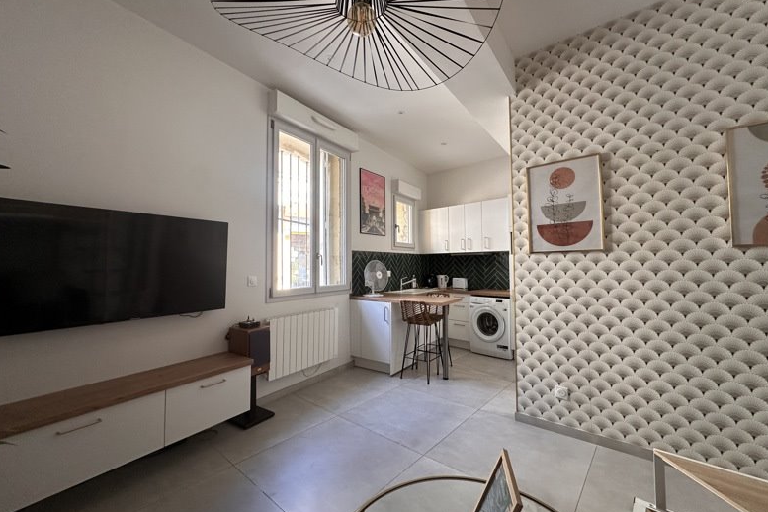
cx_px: 385
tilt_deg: +2.8
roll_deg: +0.0
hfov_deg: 100.4
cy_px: 252
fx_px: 320
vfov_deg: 77.3
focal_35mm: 15
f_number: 2.2
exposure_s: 1/100
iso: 160
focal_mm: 2.22
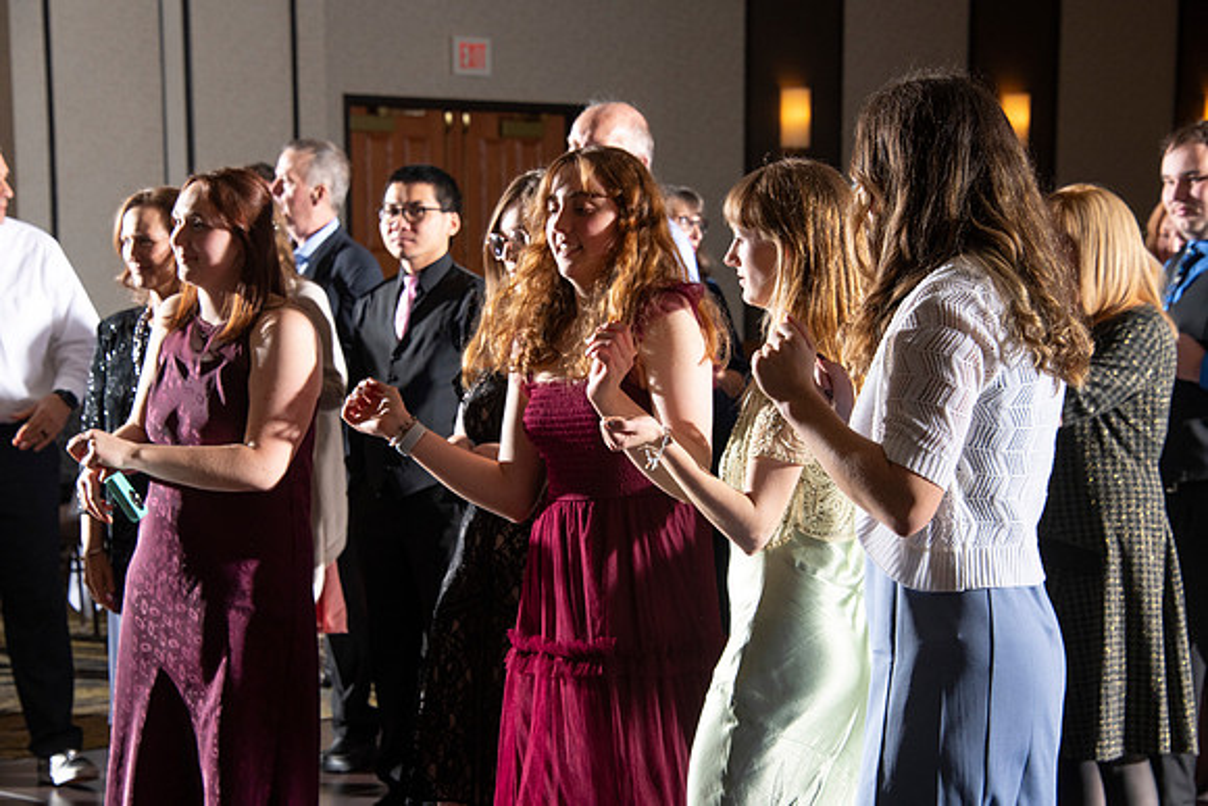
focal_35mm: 100
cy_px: 403
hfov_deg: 20.4
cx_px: 604
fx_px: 3356
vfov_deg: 13.7
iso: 800
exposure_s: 1/160
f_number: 9
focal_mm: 100
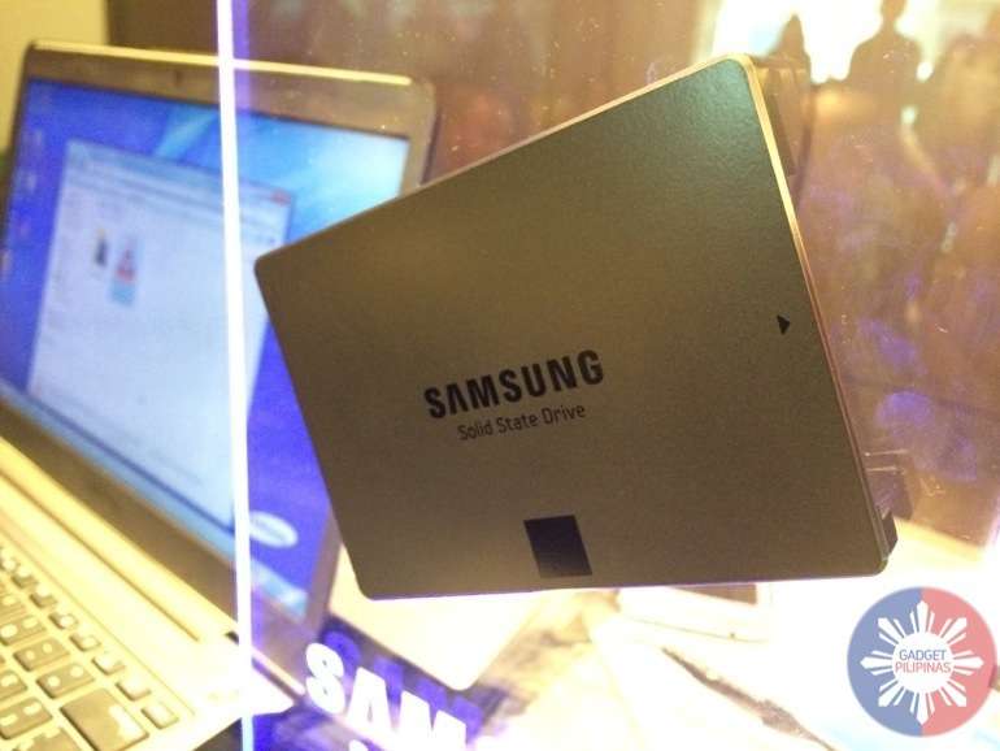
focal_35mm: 30
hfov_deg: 59.9
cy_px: 376
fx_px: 867
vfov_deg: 46.8
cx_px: 500
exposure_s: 1/15
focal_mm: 4.12
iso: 800
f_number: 2.2
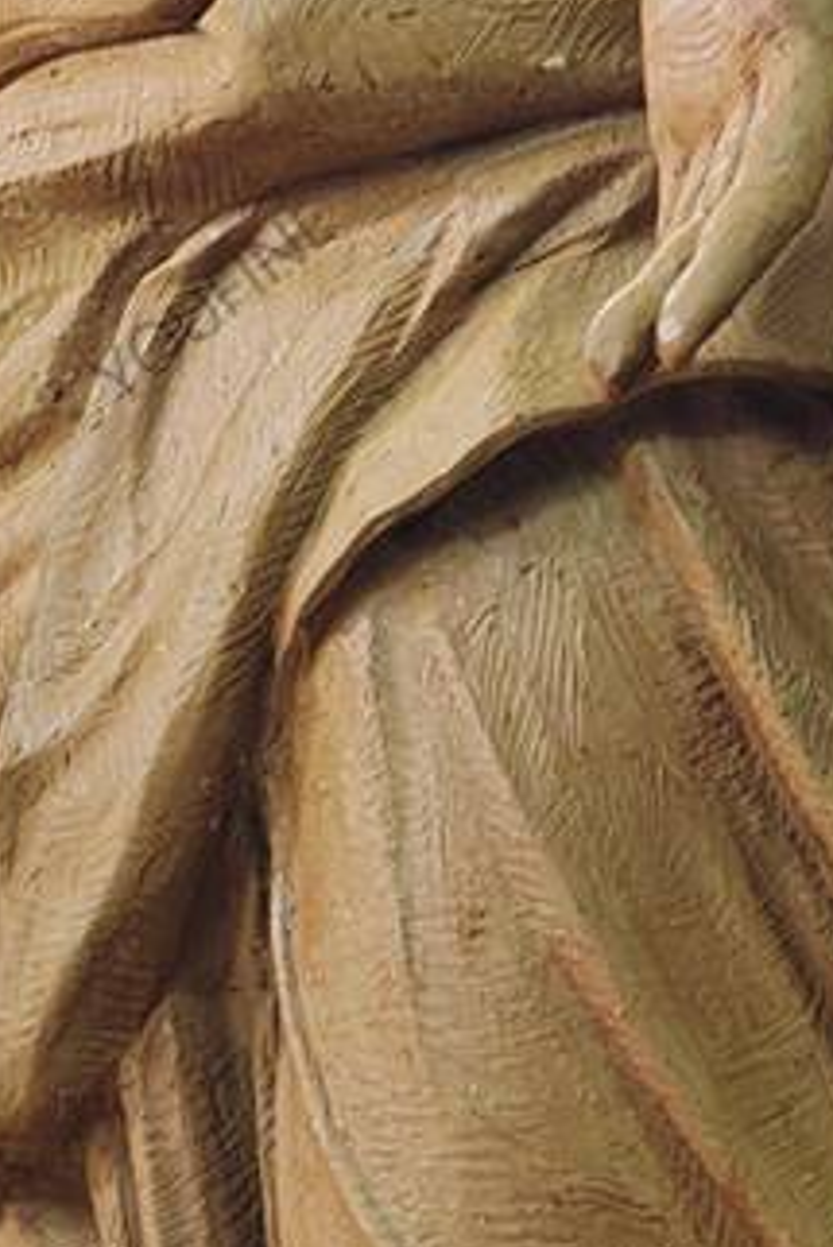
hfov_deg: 4.6
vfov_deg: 6.8
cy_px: -486
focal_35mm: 301
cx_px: 531
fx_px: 10435
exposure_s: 1/14
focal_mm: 16.53
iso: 800
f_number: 1.8
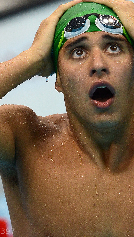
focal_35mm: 1032
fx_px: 6518
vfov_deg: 2.1
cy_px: 121
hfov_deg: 1.2
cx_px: 82
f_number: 5.6
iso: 2500
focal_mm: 600
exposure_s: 1/1250
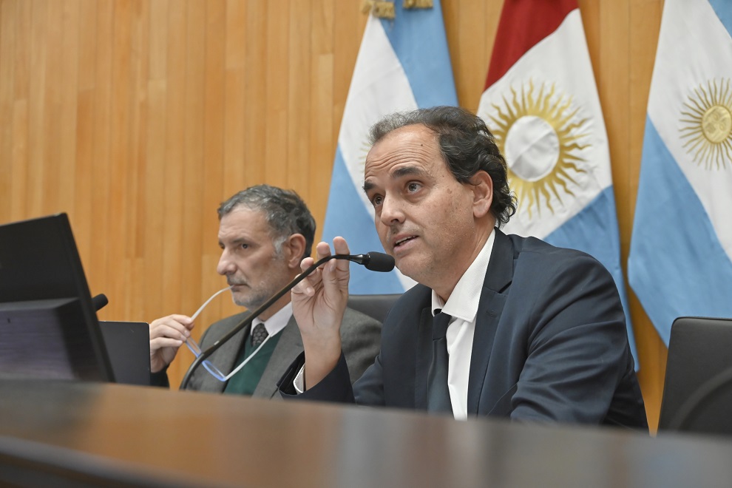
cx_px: 366
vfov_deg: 19.7
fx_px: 1403
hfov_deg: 29.2
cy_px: 244
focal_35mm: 69
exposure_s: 1/60
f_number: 6
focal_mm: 69
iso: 3600
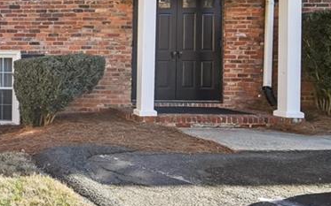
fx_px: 379
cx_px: -102
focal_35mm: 42
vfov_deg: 29.0
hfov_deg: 33.7
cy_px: 10
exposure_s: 1/80
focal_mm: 15
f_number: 8
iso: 100
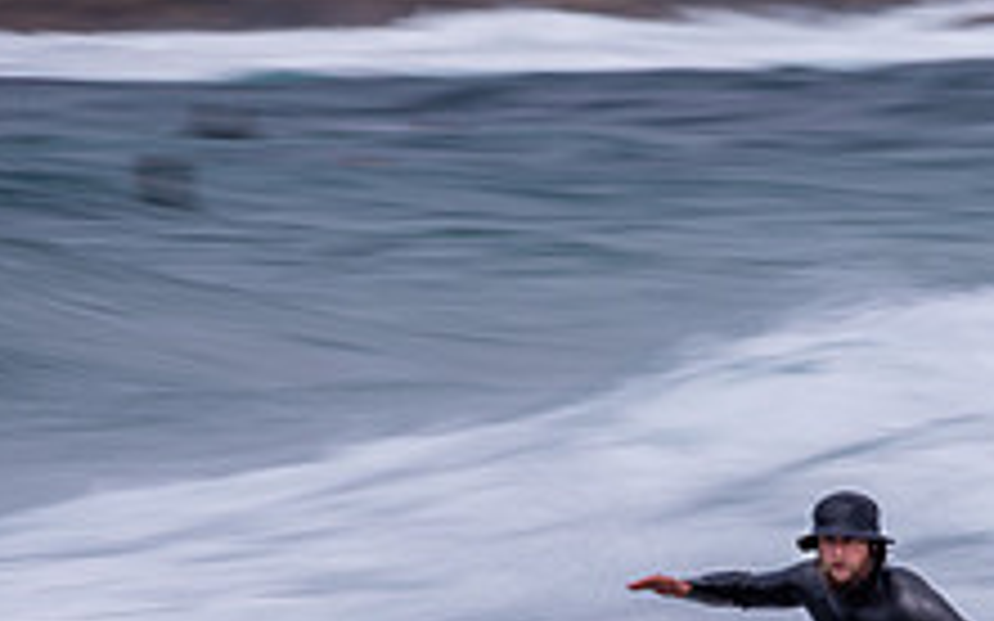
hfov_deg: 1.6
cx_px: 814
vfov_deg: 1.0
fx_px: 36264
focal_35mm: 1339
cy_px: 857
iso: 64
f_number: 18
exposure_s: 1/20
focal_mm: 500
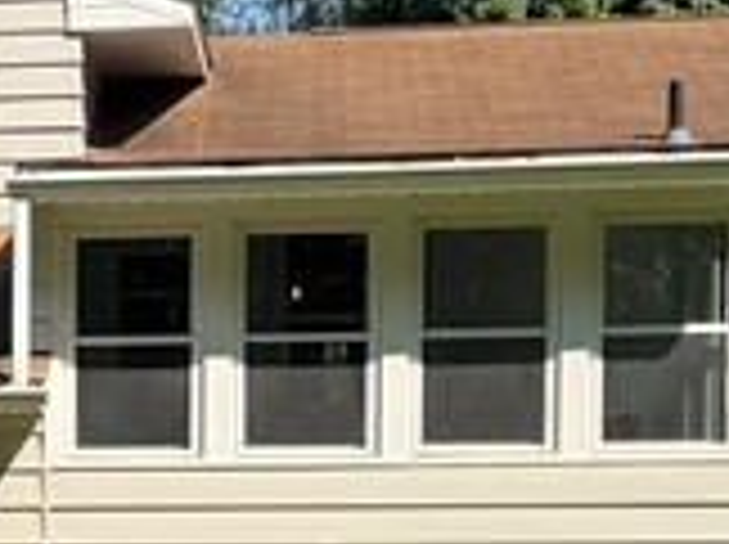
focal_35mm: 152
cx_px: -302
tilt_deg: -2.2
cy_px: 629
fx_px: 3196
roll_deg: +0.2
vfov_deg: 9.6
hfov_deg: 12.5
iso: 80
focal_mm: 6.76
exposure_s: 1/2703
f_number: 1.78
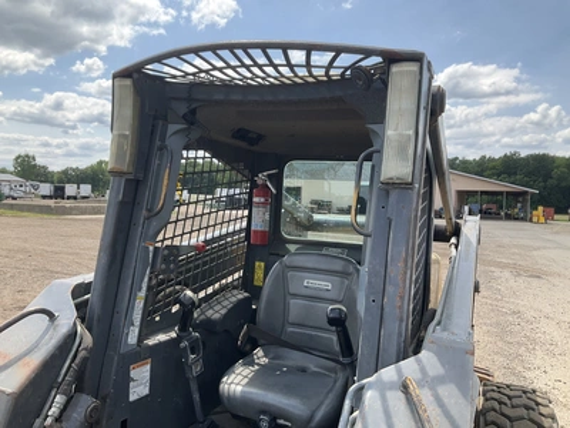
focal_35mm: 29
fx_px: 478
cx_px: 285
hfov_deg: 61.7
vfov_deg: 48.2
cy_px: 214
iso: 25
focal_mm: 3
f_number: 1.8
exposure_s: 1/580
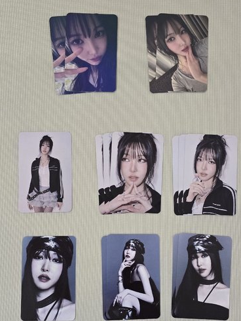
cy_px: 171
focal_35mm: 25
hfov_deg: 54.9
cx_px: 128
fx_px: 232
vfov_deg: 69.3
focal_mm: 6.3
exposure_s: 1/120
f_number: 1.7
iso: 400
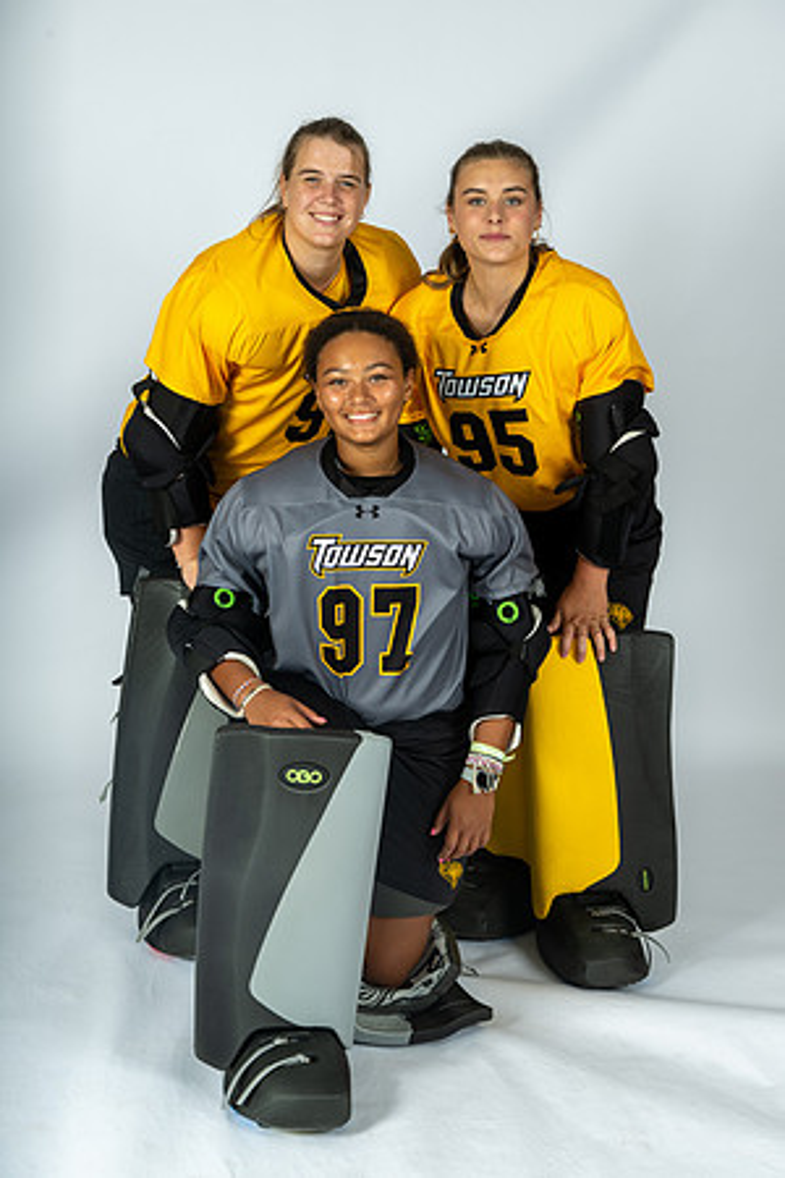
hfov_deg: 23.4
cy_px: 589
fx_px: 1897
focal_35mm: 58
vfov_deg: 34.5
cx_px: 392
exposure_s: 1/200
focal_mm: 58
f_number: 10
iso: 160
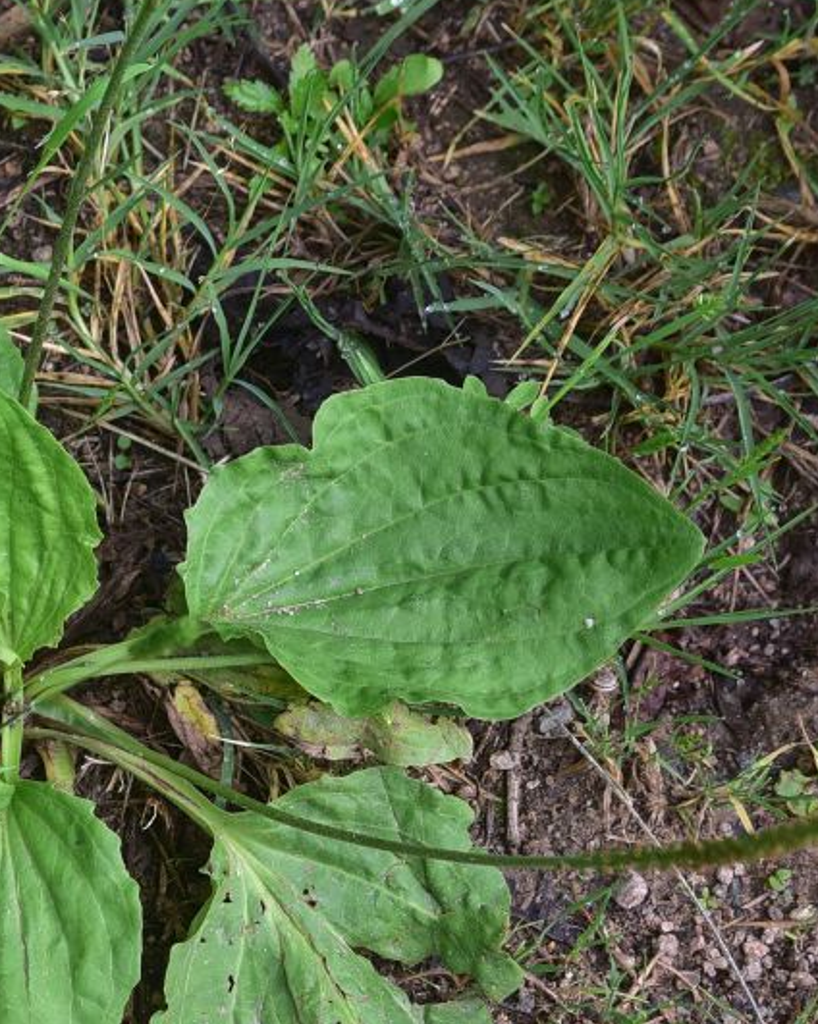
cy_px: 628
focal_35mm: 115
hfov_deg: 13.2
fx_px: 3484
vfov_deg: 16.7
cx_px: -19
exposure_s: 1/125
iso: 320
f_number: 7.1
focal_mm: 50
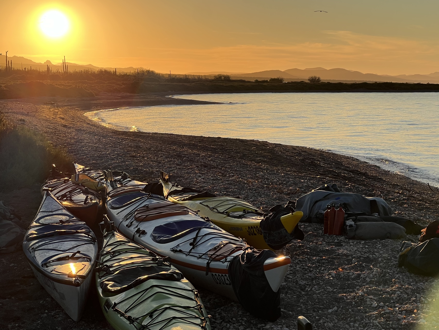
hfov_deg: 25.3
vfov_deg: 19.1
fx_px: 977
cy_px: 165
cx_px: 220
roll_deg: -0.3
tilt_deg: -4.5
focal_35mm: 77
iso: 32
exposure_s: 1/847
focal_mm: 9
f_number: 2.8
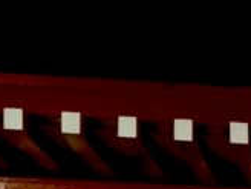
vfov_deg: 7.3
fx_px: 1312
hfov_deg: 10.1
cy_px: 565
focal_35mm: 181
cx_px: 505
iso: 160
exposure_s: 1/33
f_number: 2.2
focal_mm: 4.15
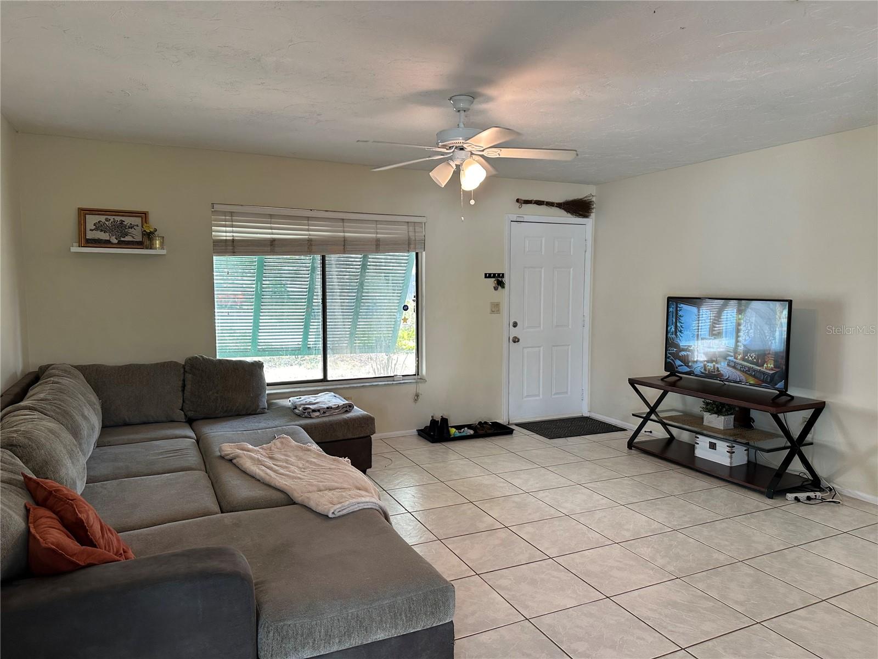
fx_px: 609
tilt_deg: -5.0
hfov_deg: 71.6
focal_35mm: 24
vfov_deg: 56.8
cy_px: 330
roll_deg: -0.4
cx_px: 439
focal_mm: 6.86
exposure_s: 1/120
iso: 125
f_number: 1.78
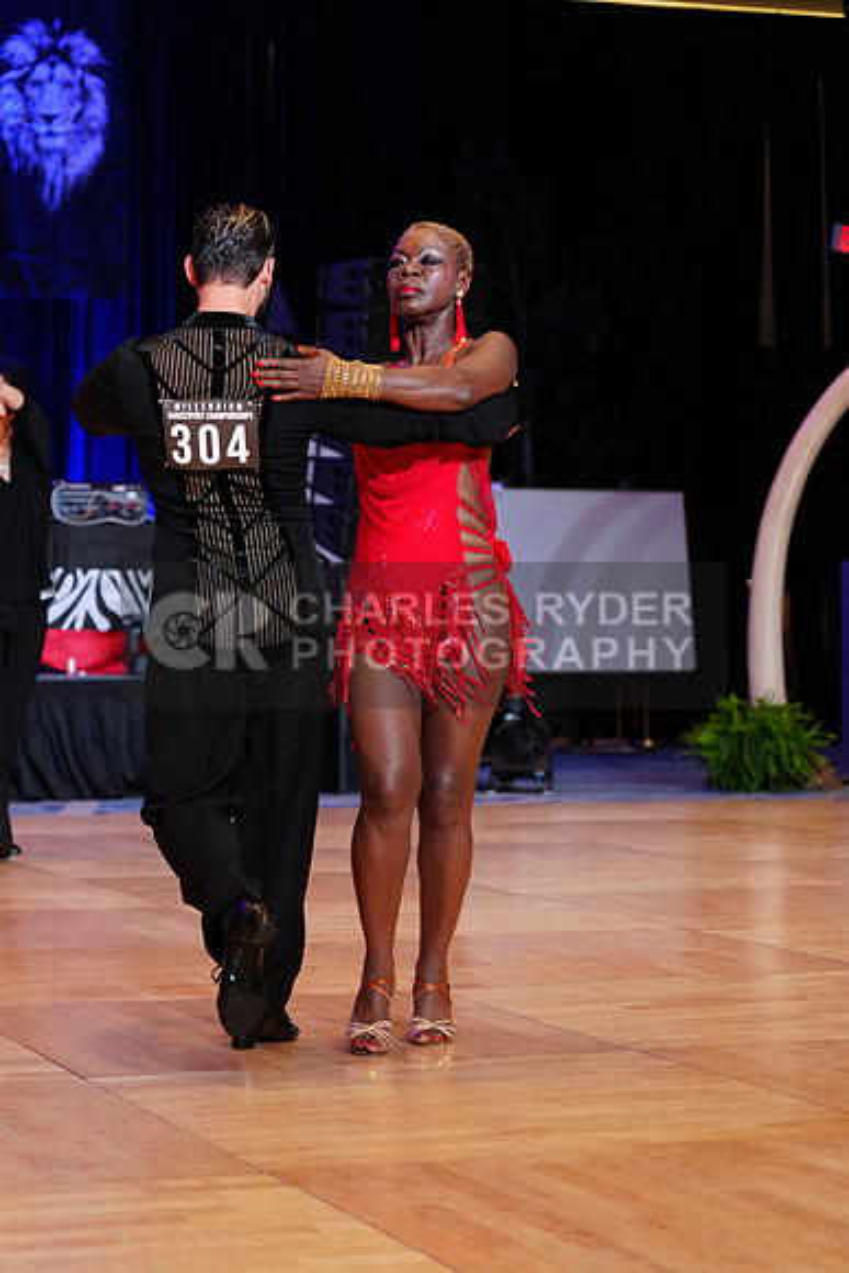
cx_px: 424
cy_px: 636
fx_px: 3182
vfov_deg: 22.6
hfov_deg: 15.2
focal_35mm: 90
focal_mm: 90
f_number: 4
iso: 2500
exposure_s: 1/250
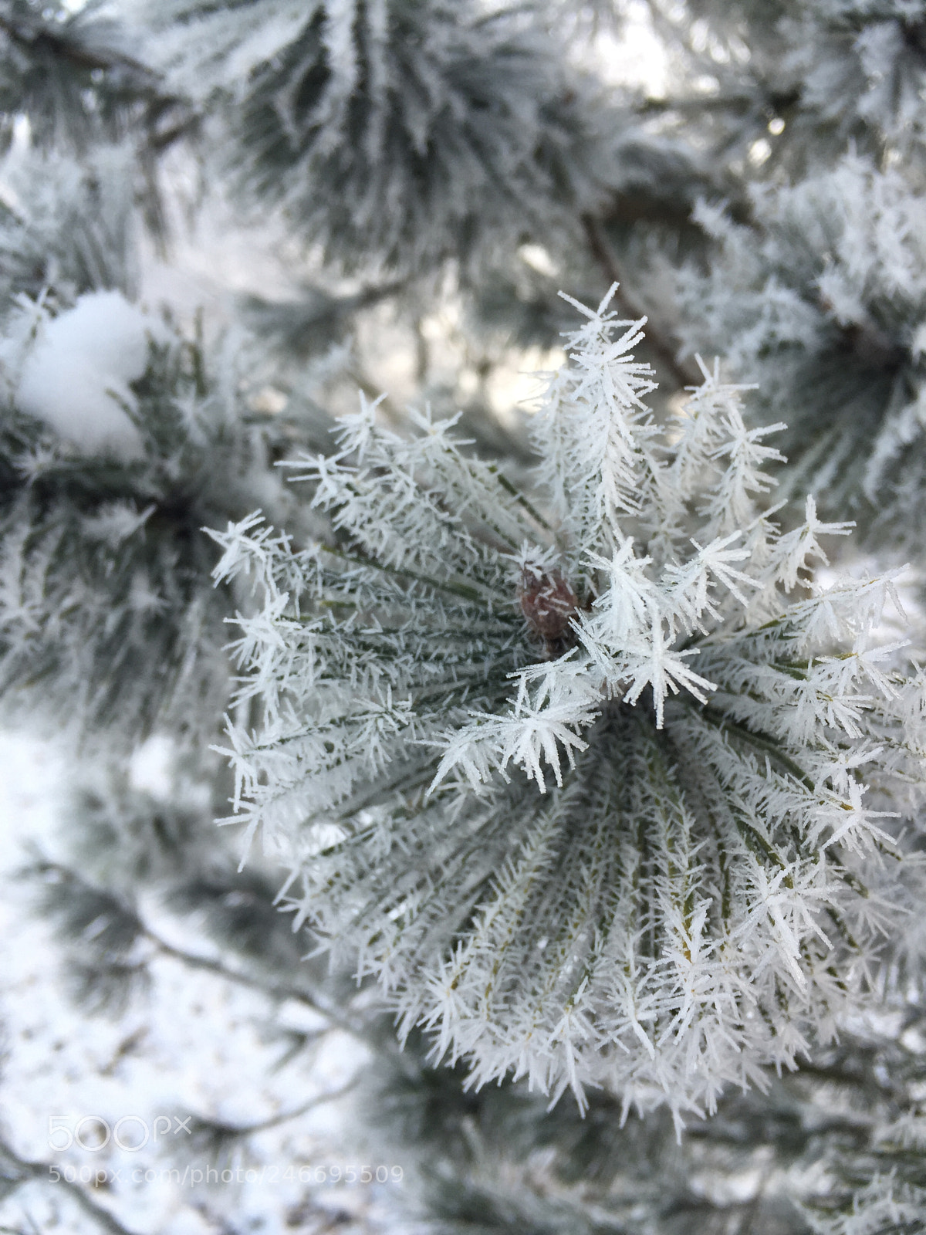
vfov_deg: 61.7
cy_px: 618
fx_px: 1034
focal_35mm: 29
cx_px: 463
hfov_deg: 48.2
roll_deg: -1.6
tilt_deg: -3.3
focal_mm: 4.15
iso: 32
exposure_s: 1/100
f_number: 2.2
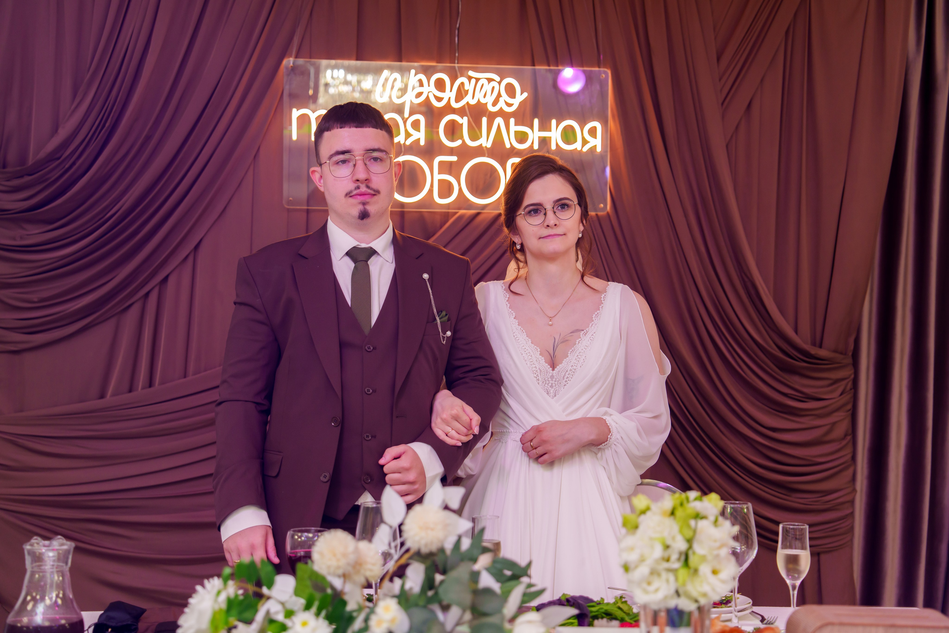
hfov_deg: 35.1
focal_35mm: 57
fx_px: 1503
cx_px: 474
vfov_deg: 23.8
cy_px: 316
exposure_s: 1/250
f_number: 2.8
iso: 640
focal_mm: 57
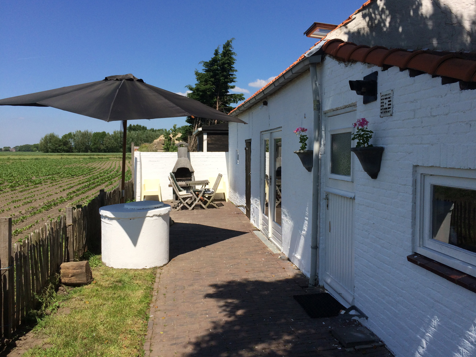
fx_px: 413
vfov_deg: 46.8
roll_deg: +0.0
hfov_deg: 60.0
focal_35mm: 30
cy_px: 173
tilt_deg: -3.1
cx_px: 245
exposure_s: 1/2740
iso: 32
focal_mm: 4.15
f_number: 2.2
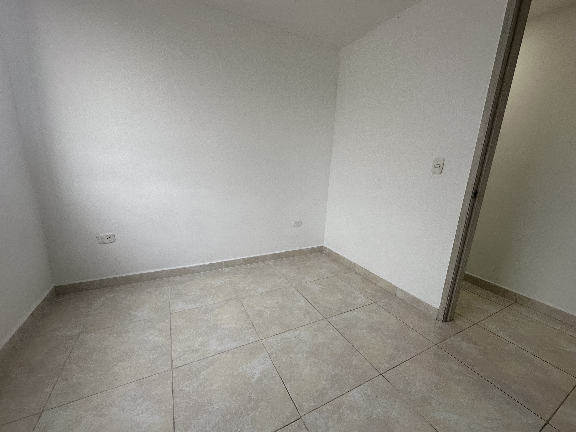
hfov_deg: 102.1
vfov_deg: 85.7
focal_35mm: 14
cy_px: 216
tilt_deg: -13.0
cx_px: 288
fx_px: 233
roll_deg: -2.8
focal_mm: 2.22
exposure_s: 1/120
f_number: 2.2
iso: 125
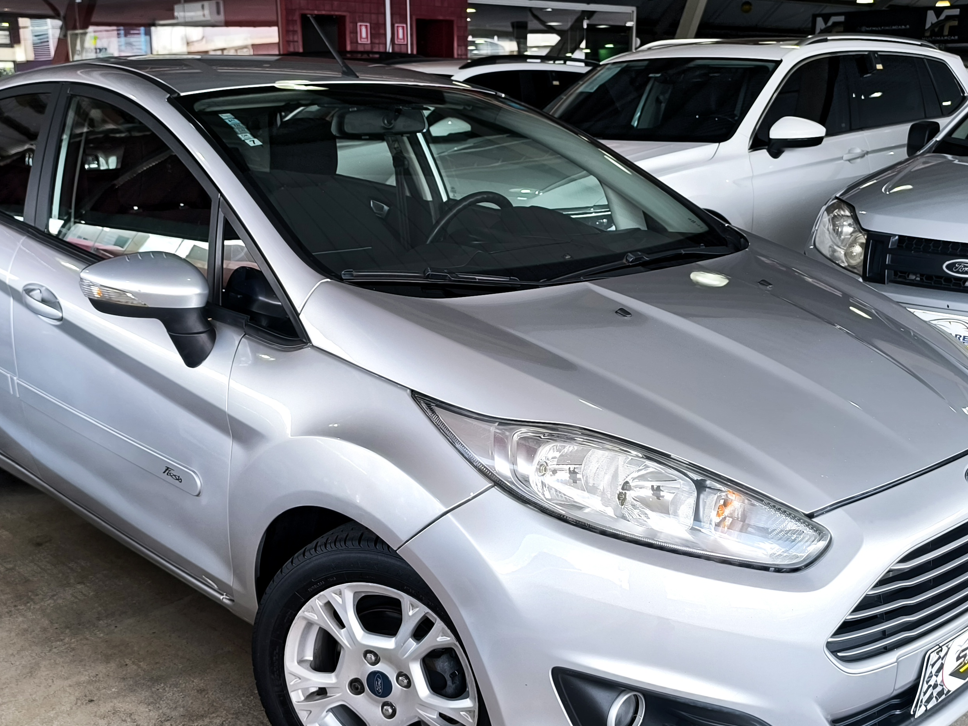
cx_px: 460
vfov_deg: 37.5
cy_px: 455
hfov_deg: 49.0
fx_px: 1063
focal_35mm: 38
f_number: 1.65
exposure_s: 1/120
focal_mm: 6.14
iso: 125
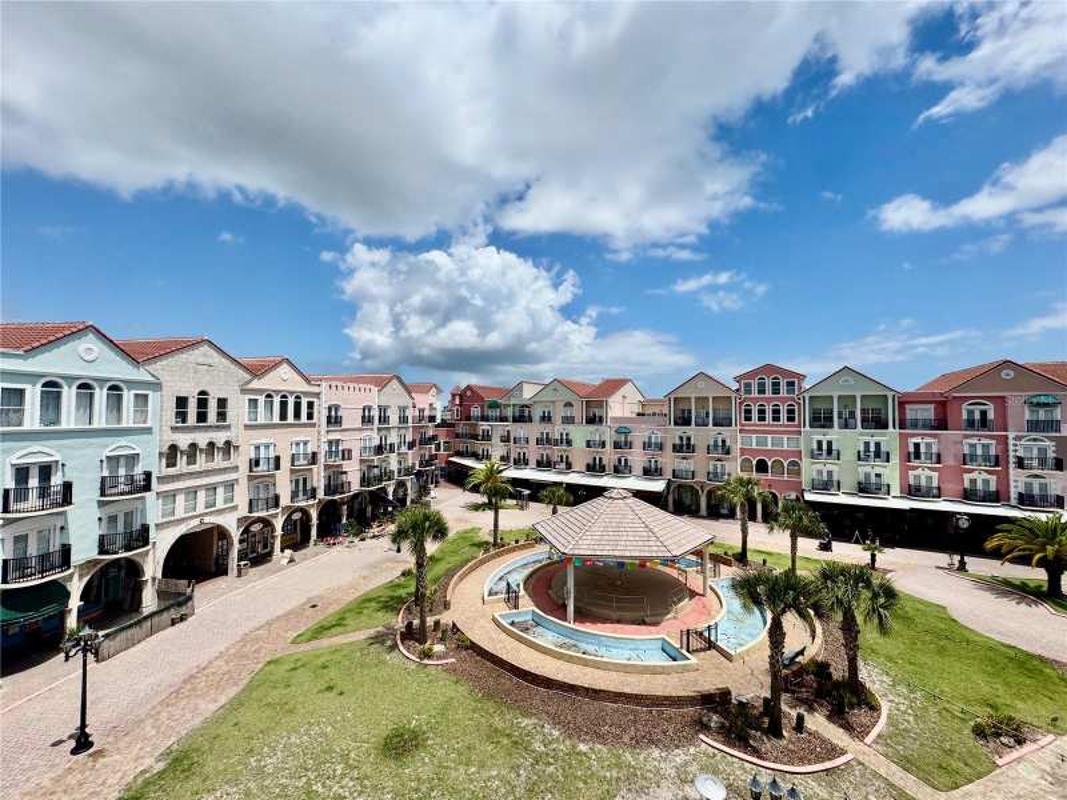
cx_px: 534
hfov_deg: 102.1
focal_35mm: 14
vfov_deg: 85.7
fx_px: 432
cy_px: 400
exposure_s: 1/4132
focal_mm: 2.22
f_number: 2.2
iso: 50
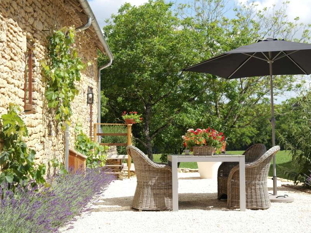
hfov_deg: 31.6
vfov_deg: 24.0
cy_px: 116
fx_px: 548
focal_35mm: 61
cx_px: 174
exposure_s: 1/200
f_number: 7.1
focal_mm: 37
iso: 100
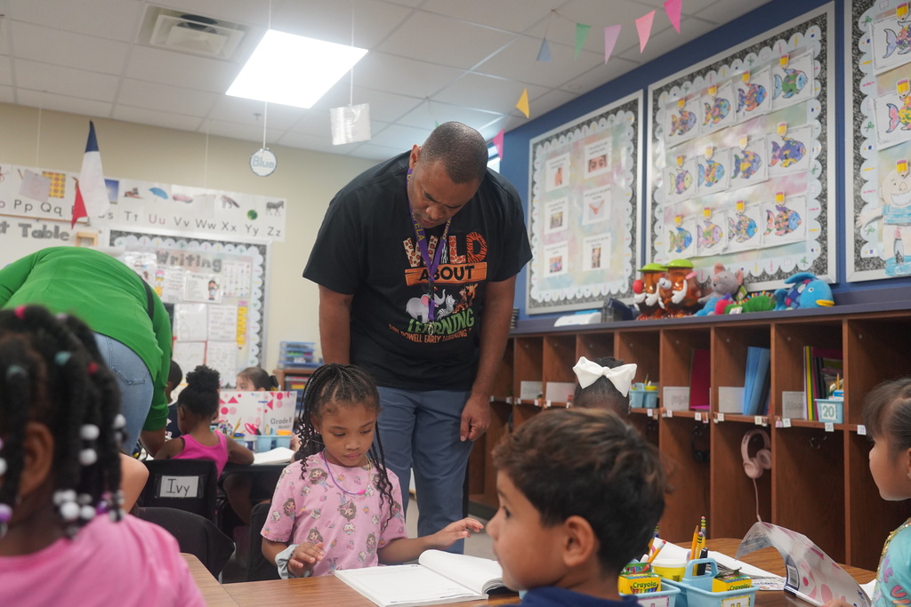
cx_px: 456
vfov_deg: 41.1
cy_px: 304
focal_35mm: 32
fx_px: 810
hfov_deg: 58.7
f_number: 4
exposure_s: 1/160
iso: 3200
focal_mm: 32
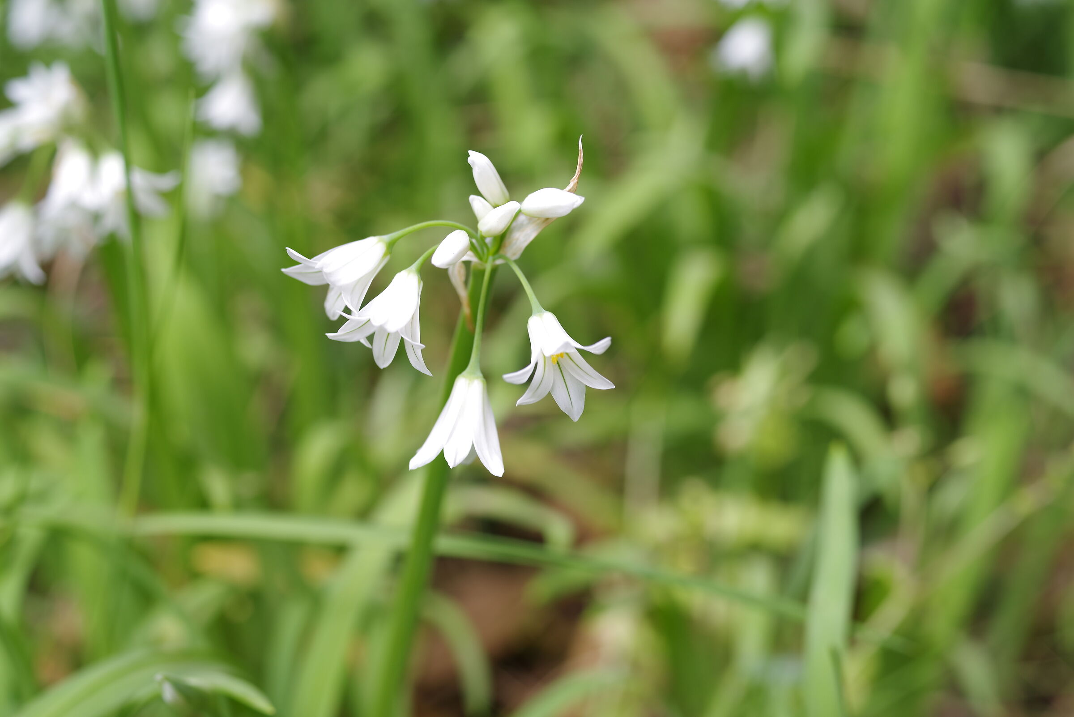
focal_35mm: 50
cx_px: 537
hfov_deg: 39.6
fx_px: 1492
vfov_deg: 27.0
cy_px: 358
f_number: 6.3
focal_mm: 50
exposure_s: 1/50
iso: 100
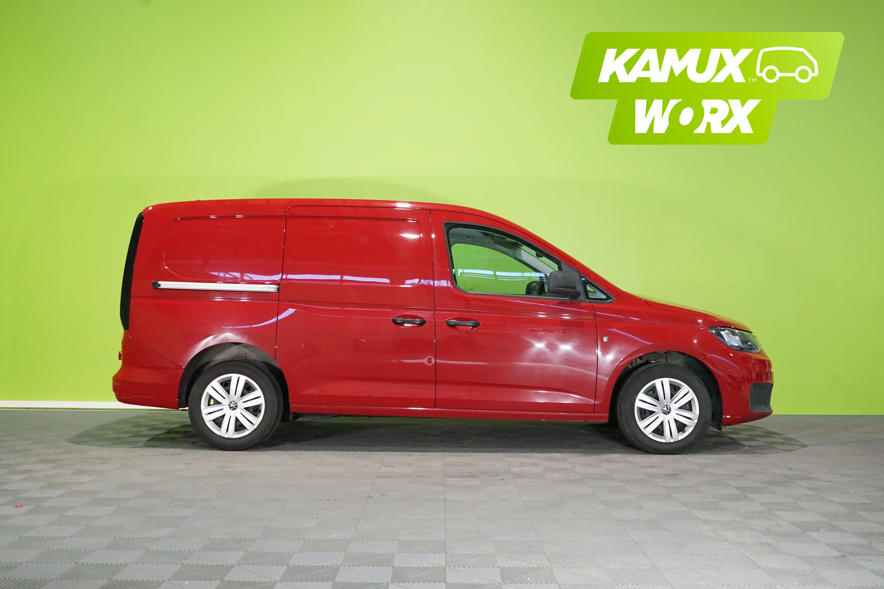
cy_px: 294
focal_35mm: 36
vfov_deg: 36.9
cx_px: 442
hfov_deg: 53.1
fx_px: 884
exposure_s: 1/125
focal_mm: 36
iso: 6400
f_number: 6.3
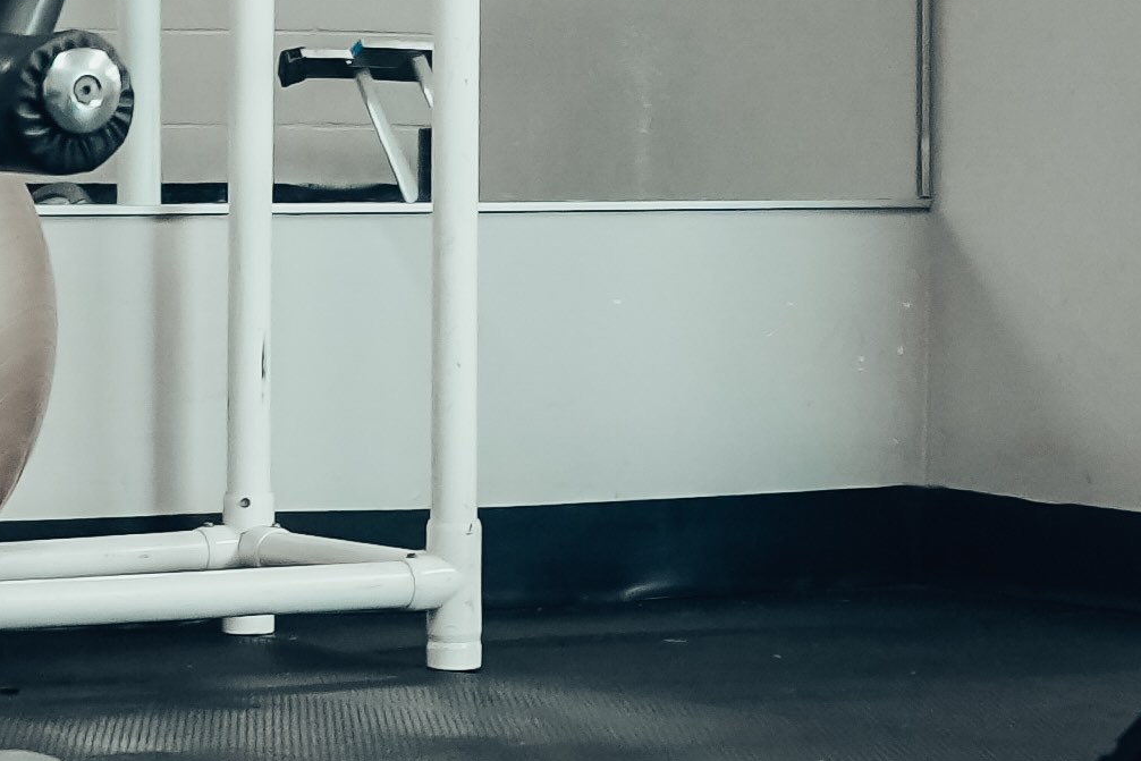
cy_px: -870
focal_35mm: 195
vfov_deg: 6.8
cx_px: 1432
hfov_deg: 10.3
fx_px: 6181
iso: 1600
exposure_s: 1/125
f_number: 5
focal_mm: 28
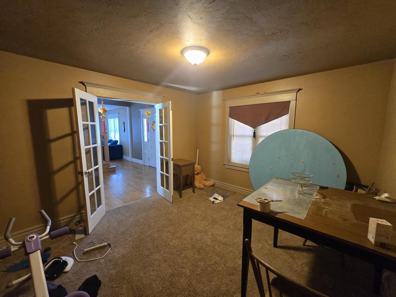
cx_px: 198
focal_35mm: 13
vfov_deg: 89.9
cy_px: 148
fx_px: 149
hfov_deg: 106.2
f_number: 2.2
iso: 500
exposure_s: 1/60
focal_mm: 2.2
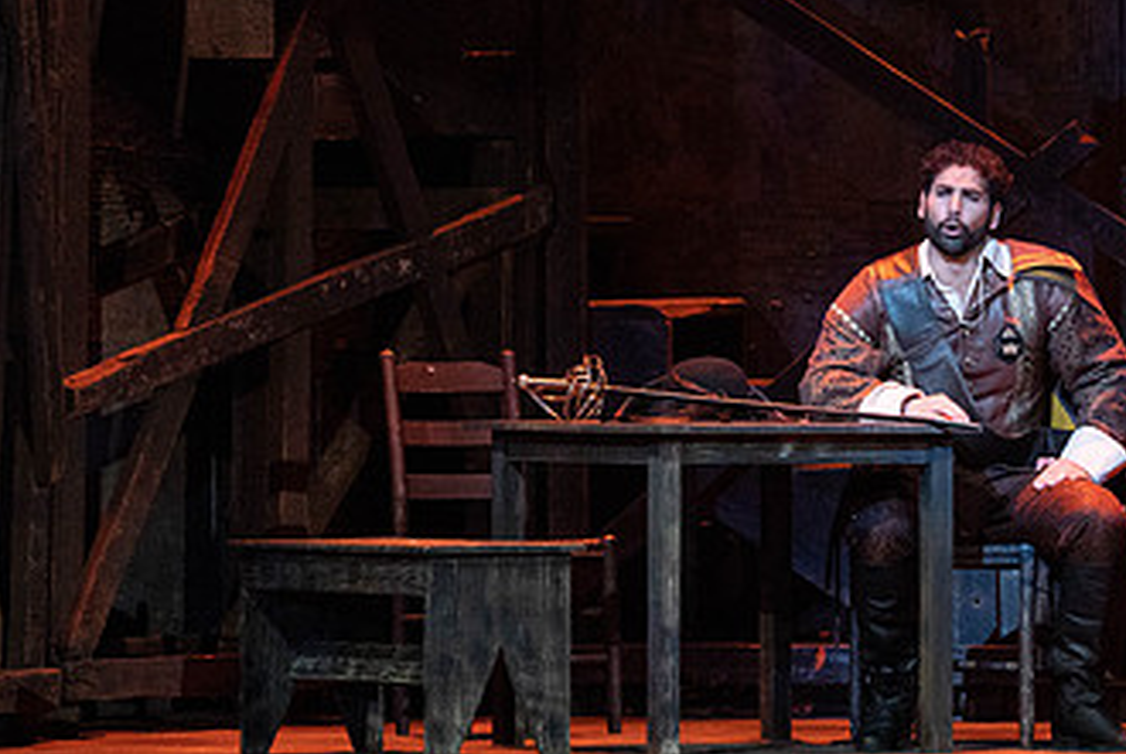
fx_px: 10993
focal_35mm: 351
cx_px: 686
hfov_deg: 5.9
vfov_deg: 3.9
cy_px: 97
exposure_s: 1/200
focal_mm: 200
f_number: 8
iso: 6400
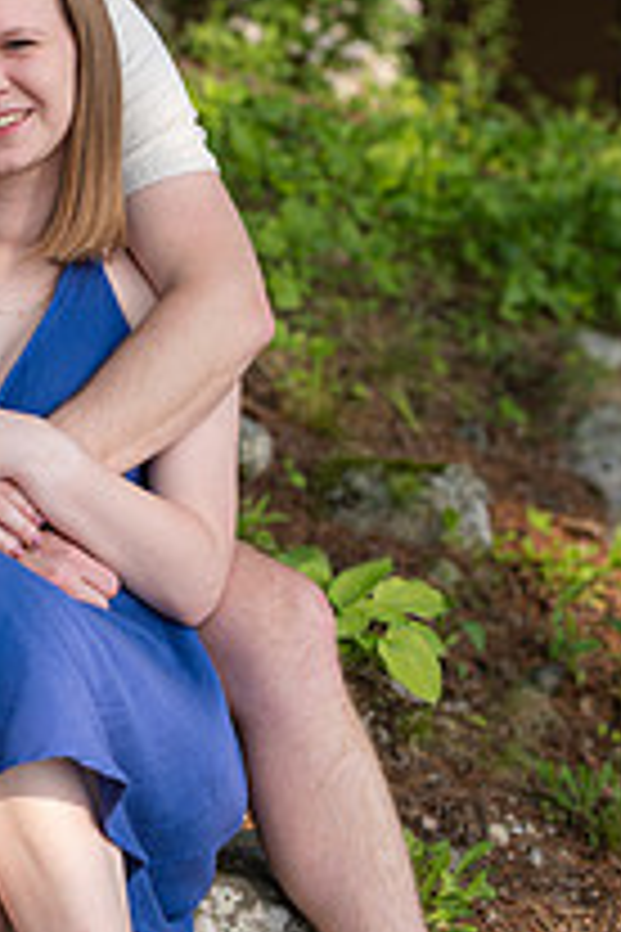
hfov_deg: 15.6
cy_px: 360
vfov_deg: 23.3
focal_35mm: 87
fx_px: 2251
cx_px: 81
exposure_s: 1/450
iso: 320
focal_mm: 26.5
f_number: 5.6
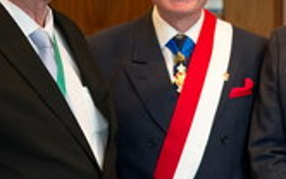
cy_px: 53
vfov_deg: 10.2
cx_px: 367
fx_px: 1006
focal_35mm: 129
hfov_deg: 15.4
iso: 1250
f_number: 2
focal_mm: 35
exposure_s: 1/320
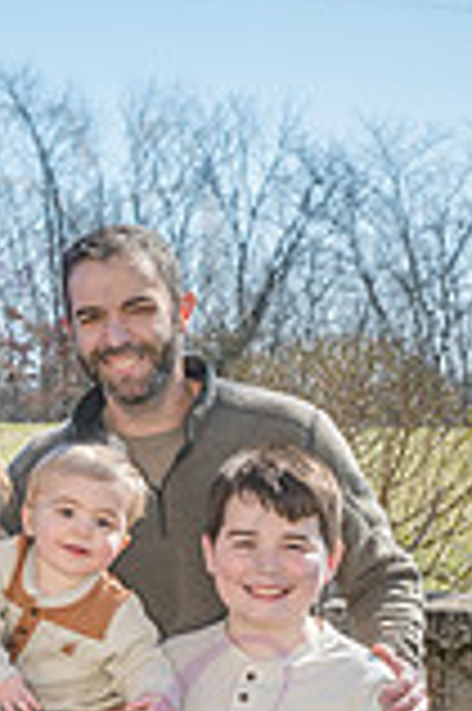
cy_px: 702
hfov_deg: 9.9
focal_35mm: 137
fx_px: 2700
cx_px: 27
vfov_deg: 14.7
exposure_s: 1/640
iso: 400
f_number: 7.1
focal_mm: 48
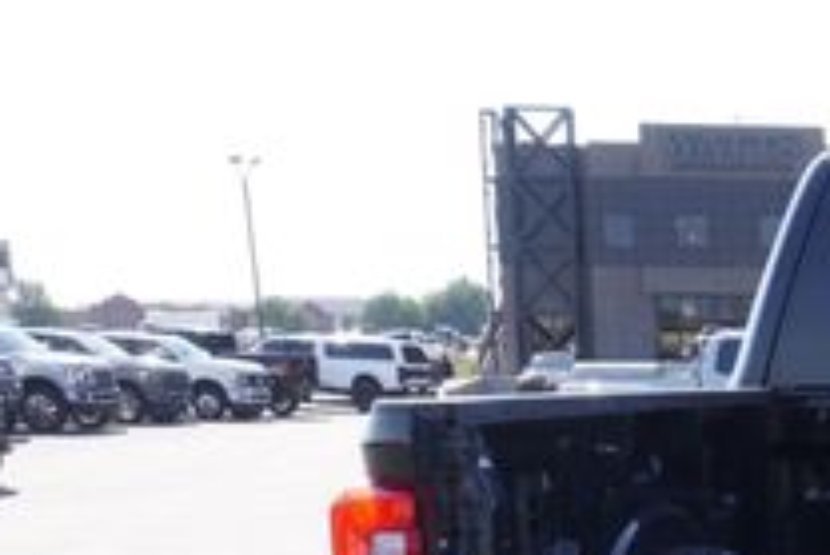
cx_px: 1085
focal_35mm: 74
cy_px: 831
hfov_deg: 23.9
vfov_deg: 16.8
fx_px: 1707
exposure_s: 1/160
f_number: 6.3
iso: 100
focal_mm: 16
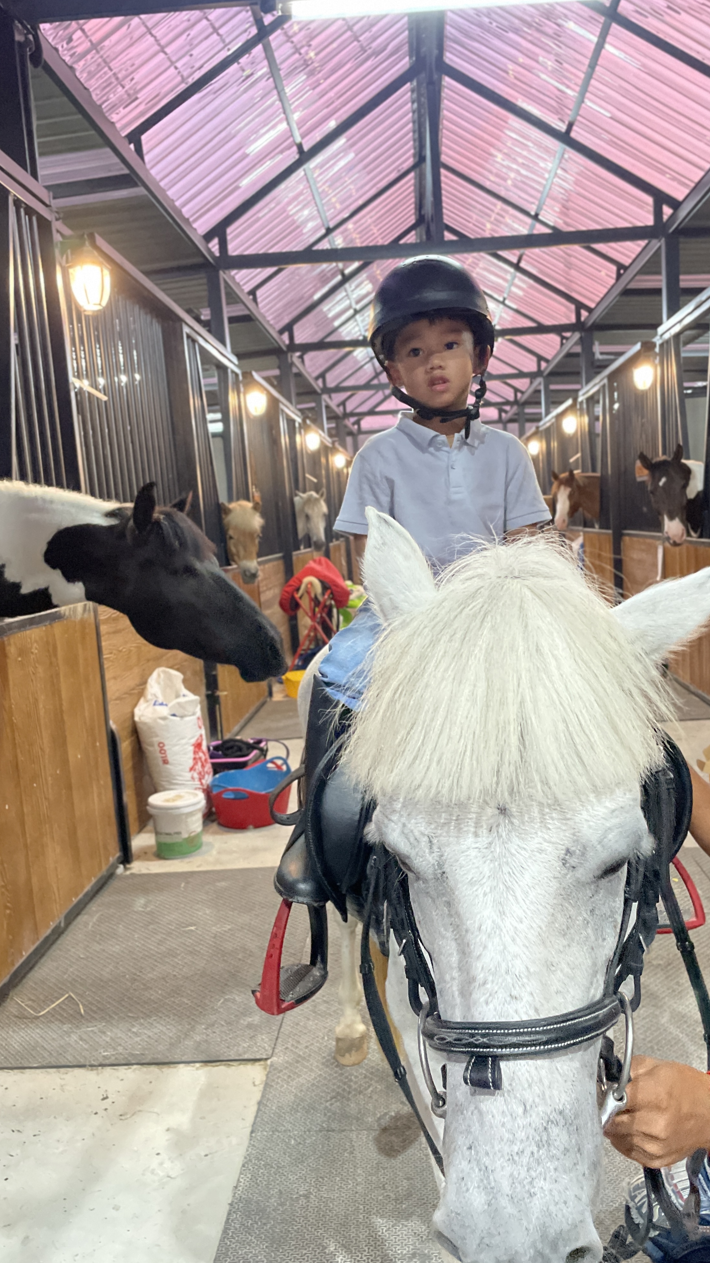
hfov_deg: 40.1
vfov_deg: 66.1
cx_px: 394
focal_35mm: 29
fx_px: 971
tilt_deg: -4.7
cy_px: 638
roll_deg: +3.1
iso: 500
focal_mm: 4.2
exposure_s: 1/50
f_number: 1.6
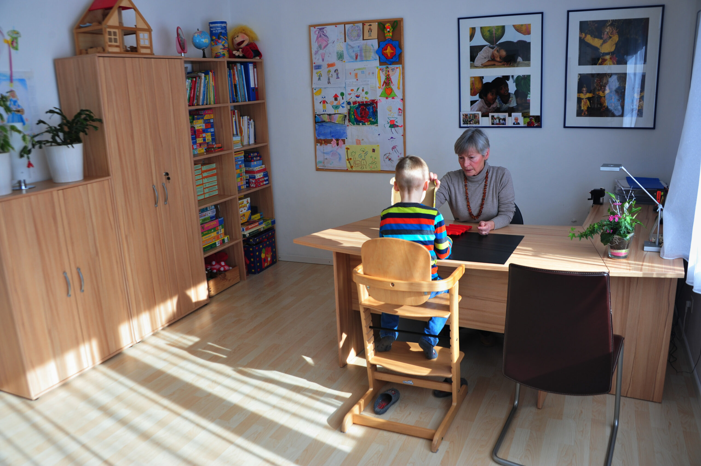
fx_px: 545
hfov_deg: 65.5
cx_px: 350
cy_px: 233
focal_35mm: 28
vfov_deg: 46.3
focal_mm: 28
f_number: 10
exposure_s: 1/200
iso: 400
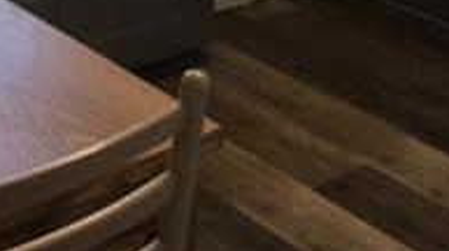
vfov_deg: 10.6
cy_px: -239
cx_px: 312
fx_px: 1249
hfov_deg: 20.3
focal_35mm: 105
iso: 32
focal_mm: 4.15
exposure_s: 1/60
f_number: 2.2
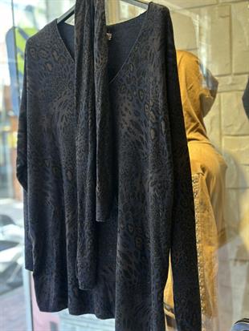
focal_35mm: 48
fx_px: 460
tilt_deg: -4.3
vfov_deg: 39.6
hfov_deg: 30.3
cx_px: 124
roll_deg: +2.8
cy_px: 166
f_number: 1.78
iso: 160
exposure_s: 1/60
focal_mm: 6.86
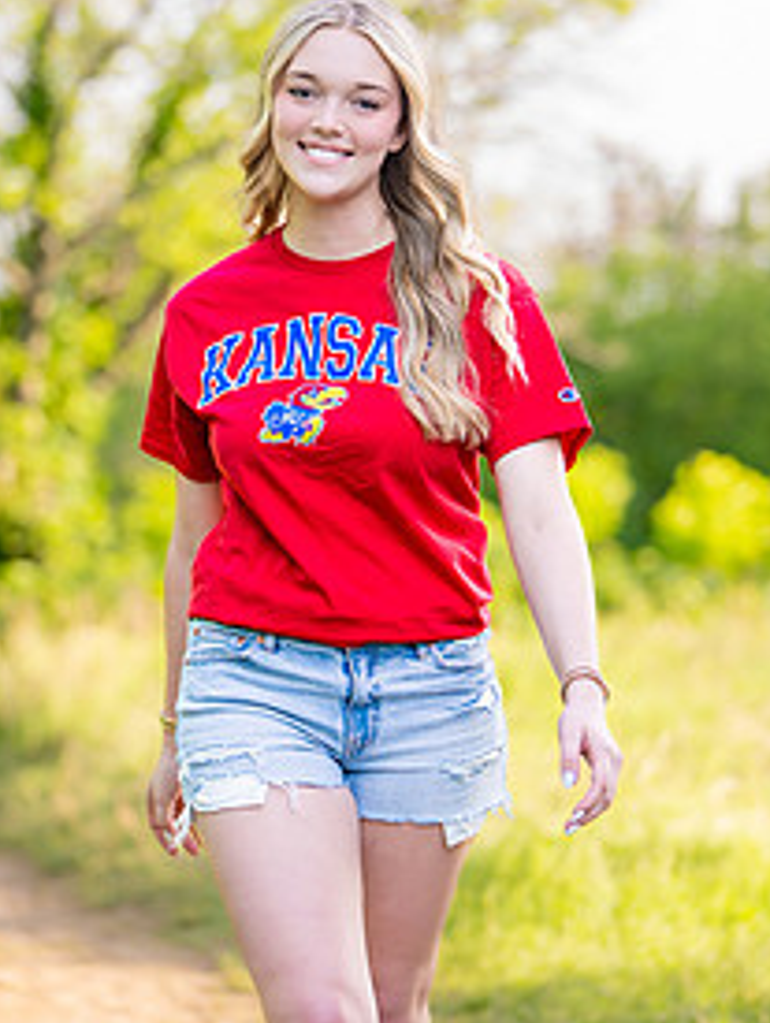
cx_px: 360
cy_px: 474
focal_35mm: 140
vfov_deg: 14.1
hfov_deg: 10.6
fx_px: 4143
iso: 200
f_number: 1.2
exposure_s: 1/1600
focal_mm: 50
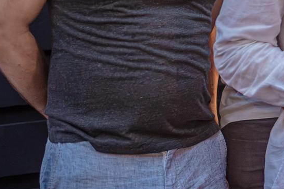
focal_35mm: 122
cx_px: 439
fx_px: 962
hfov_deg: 15.4
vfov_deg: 11.1
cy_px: 2
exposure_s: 1/160
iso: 2500
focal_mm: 35
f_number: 1.2
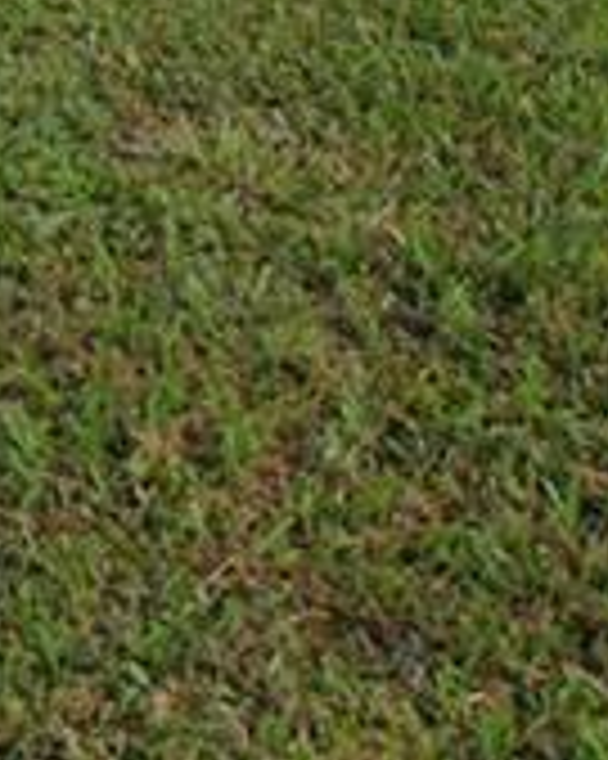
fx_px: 3467
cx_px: -1130
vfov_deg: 11.8
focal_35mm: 154
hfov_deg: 8.6
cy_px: -504
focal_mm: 18
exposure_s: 1/200
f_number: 6.3
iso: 100
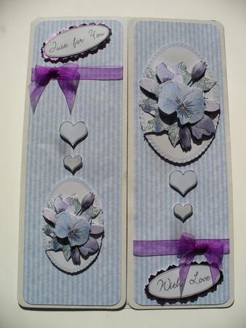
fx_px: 350
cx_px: 123
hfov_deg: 38.7
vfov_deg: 50.1
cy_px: 164
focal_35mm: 37
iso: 64
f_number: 5.6
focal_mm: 6.1
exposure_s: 1/500
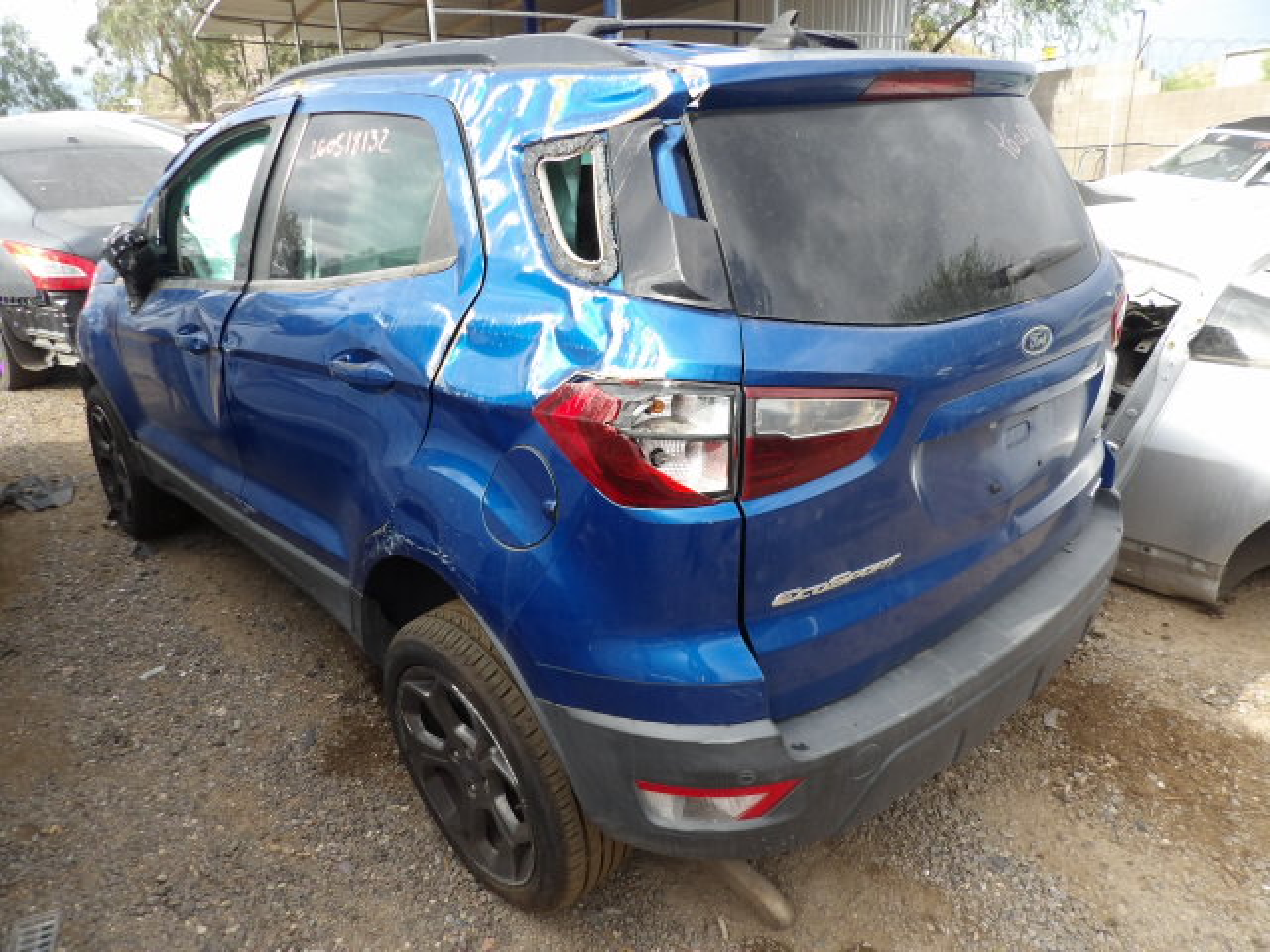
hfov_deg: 71.6
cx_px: 635
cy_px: 476
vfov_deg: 56.8
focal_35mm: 24
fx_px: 881
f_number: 3.2
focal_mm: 4.3
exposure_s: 1/255
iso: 100
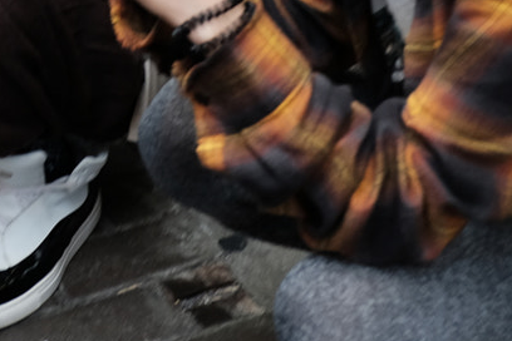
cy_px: -189
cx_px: -59
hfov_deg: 18.5
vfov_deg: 12.2
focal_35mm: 106
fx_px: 1507
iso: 400
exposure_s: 1/250
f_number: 4
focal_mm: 18
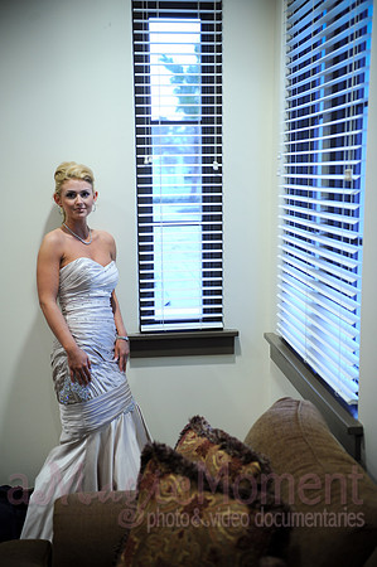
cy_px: 284
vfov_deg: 43.6
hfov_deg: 29.8
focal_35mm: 45
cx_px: 188
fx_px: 708
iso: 640
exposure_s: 1/50
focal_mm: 45
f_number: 2.8
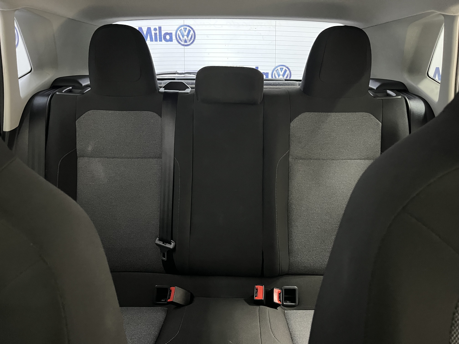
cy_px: 172
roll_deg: +0.2
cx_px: 230
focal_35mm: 26
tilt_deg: -18.9
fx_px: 345
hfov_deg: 67.3
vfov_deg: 53.1
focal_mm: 5.1
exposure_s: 1/17
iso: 2000
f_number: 1.6
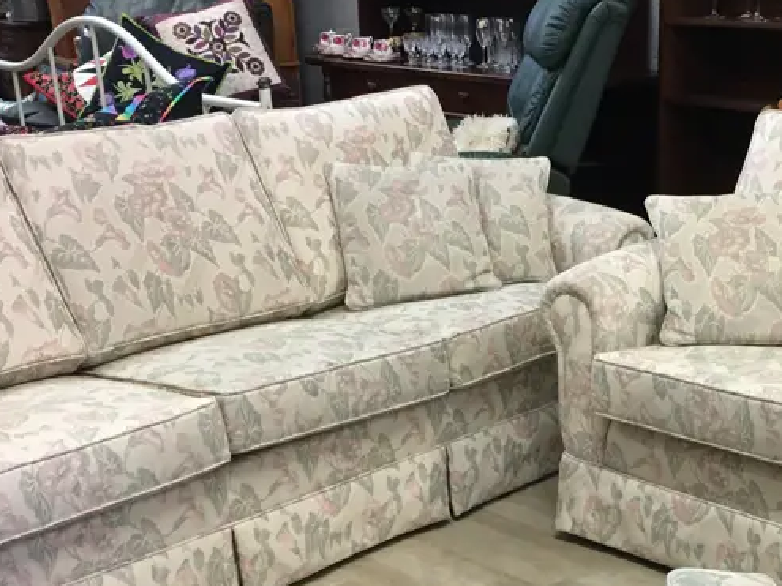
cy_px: 471
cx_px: 577
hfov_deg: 31.7
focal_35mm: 60
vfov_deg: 24.0
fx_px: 1355
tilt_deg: -20.1
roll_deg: -1.1
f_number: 2.2
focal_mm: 4.15
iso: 50
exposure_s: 1/33
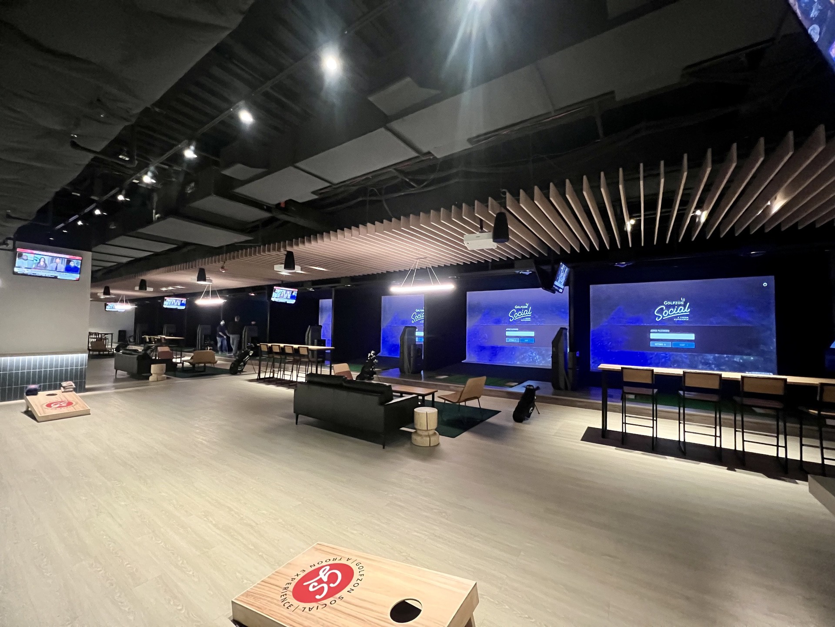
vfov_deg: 89.9
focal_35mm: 13
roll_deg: -0.8
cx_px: 418
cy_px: 314
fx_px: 314
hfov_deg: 106.2
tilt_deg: +1.6
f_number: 1.8
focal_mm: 1.57
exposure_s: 1/40
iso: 1250
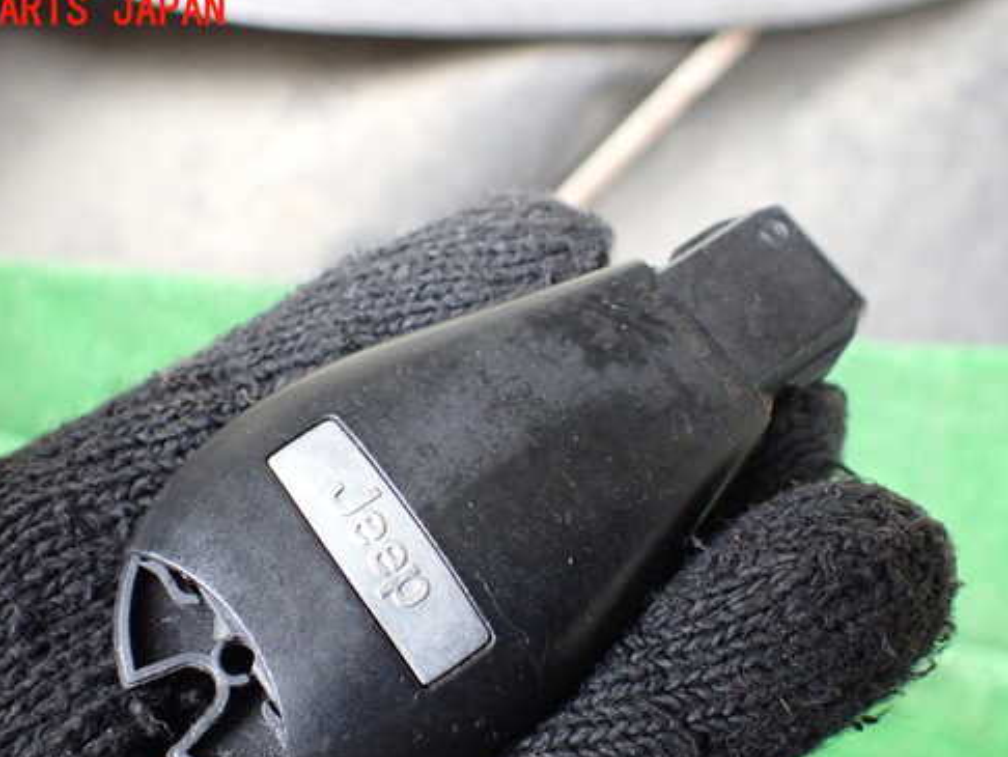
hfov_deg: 50.1
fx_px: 1078
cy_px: 452
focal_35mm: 37
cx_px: 471
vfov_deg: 38.5
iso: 800
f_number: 2.3
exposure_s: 1/125
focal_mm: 5.4
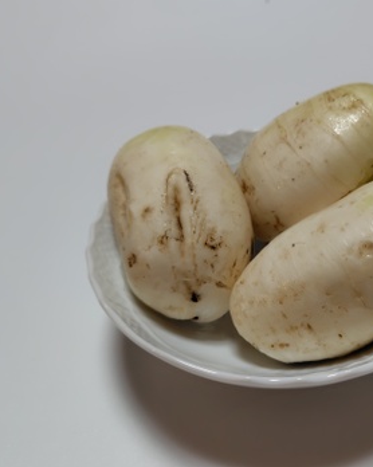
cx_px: 263
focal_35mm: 31
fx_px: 428
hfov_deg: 46.0
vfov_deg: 57.2
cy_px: 238
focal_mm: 5.6
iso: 362
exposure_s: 1/60
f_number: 1.9
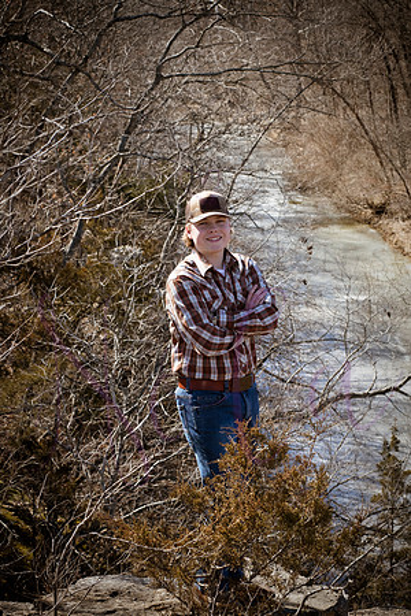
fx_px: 1473
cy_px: 308
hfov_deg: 15.9
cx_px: 206
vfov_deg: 23.6
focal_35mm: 86
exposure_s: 1/320
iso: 800
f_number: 13
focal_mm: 86
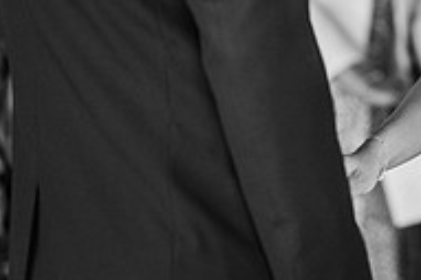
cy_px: -139
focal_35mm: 258
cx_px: 500
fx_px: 3015
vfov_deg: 5.3
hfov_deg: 7.9
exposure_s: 1/200
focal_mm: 85
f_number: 2
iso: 900
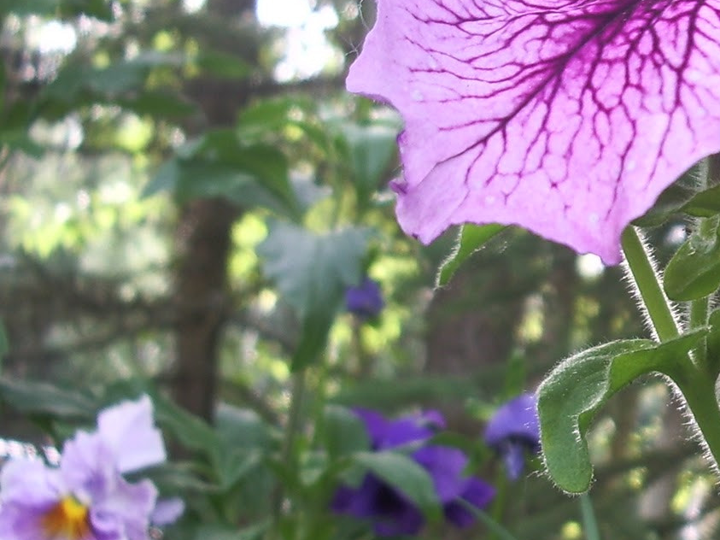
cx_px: 724
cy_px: 277
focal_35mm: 85
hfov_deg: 22.1
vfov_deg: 17.4
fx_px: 1768
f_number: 2.6
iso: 50
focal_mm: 5.8
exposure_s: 1/60
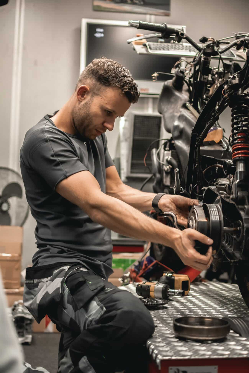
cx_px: 124
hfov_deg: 26.0
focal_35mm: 52
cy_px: 186
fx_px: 539
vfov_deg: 38.2
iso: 800
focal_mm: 35
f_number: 2.2
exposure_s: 1/200
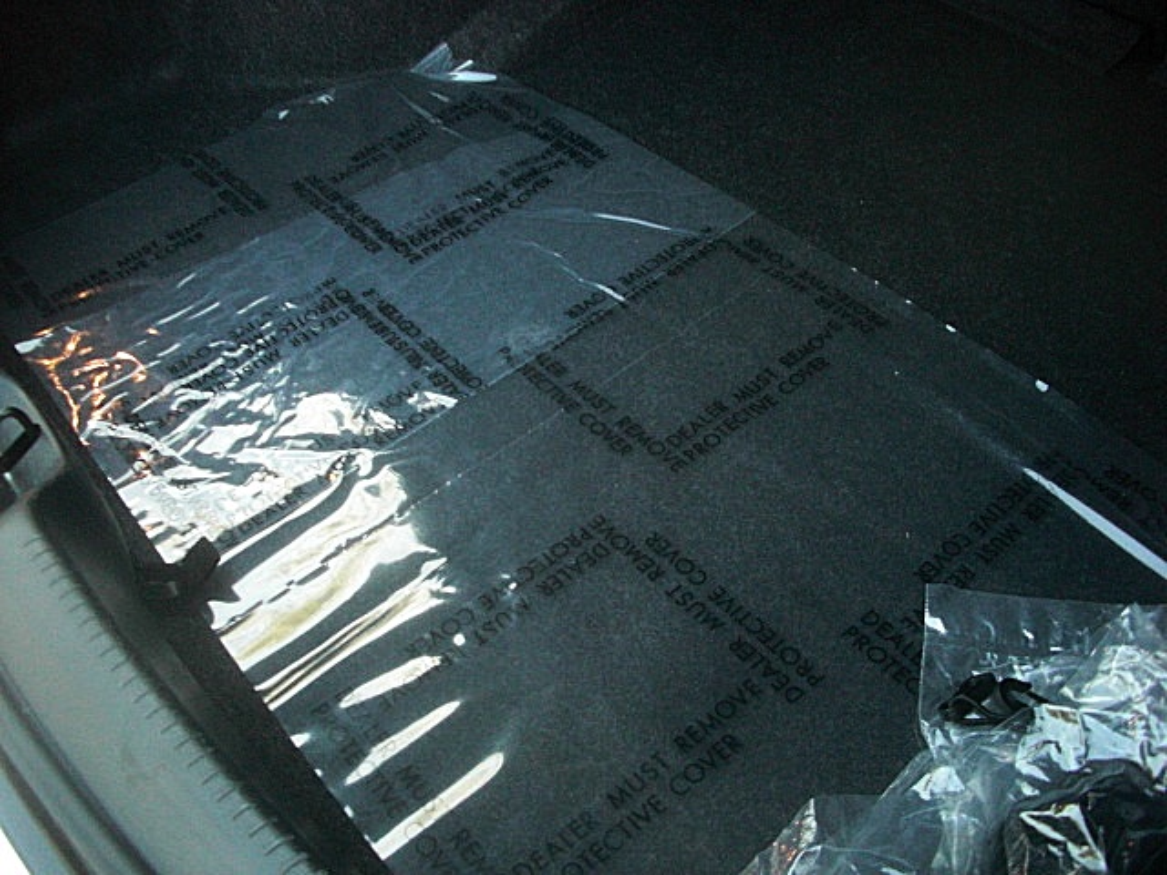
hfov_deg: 51.4
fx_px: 1214
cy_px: 438
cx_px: 584
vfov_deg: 39.7
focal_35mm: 36
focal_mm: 6.3
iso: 400
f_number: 2.8
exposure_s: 1/125
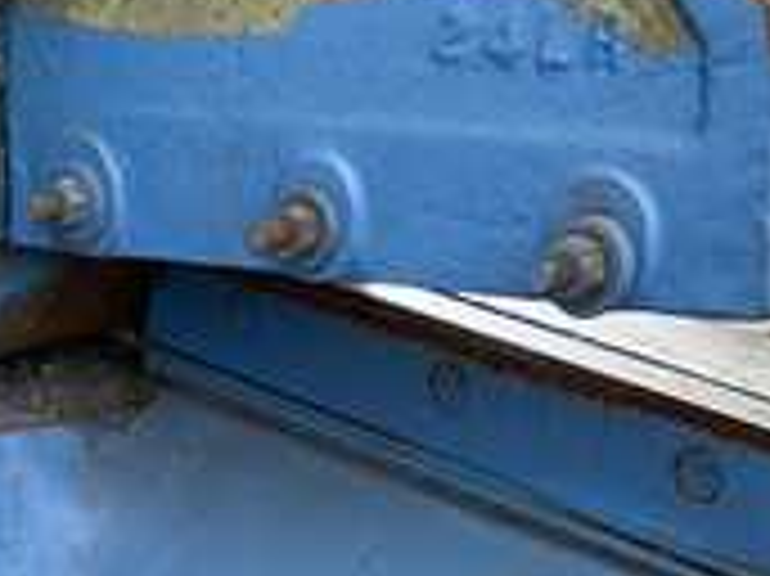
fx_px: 2267
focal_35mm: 102
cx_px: 9
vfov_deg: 13.8
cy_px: 801
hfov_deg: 18.8
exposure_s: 1/123
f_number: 1.8
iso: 16
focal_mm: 3
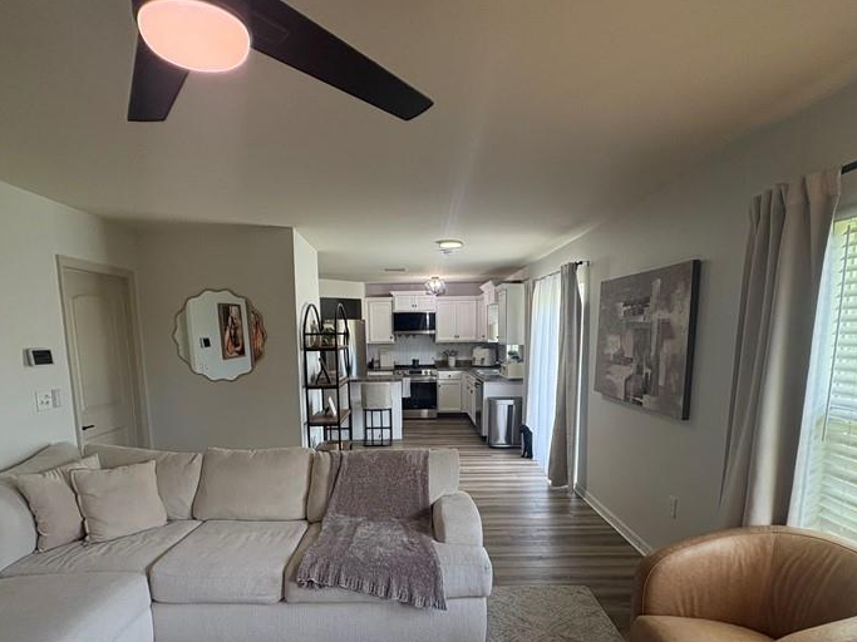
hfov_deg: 79.0
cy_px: 415
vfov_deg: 62.2
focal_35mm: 21
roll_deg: +1.2
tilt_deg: -8.8
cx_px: 409
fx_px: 520
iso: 200
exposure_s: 1/120
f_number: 2.2
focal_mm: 2.22
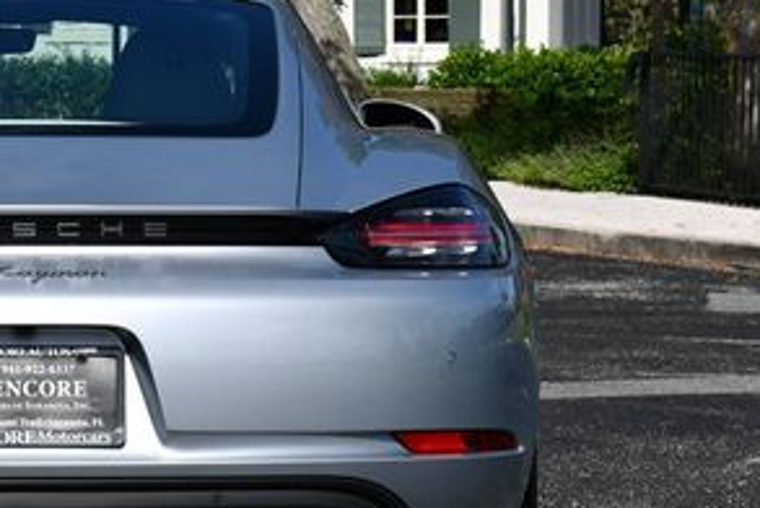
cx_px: 0
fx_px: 3698
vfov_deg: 7.9
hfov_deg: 11.6
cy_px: 275
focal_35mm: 175
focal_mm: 40
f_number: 10
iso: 100
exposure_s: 1/400
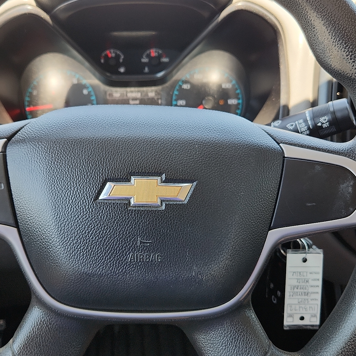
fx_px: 326
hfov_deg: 56.8
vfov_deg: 57.3
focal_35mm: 28
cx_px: 142
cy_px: 175
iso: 51
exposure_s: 1/59.2
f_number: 1.8
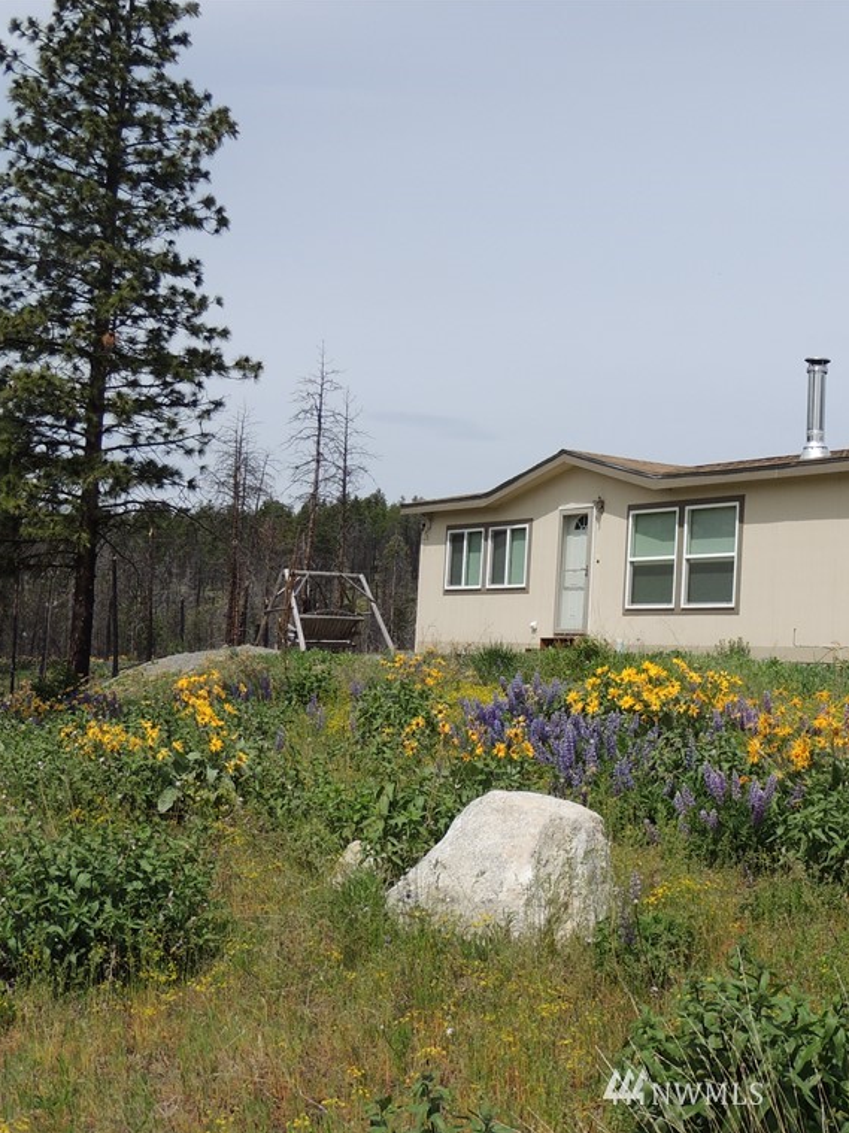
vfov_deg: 35.5
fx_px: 1766
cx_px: 686
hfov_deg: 26.5
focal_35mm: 54
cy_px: 570
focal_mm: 7.1
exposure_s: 1/1250
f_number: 3.7
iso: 100
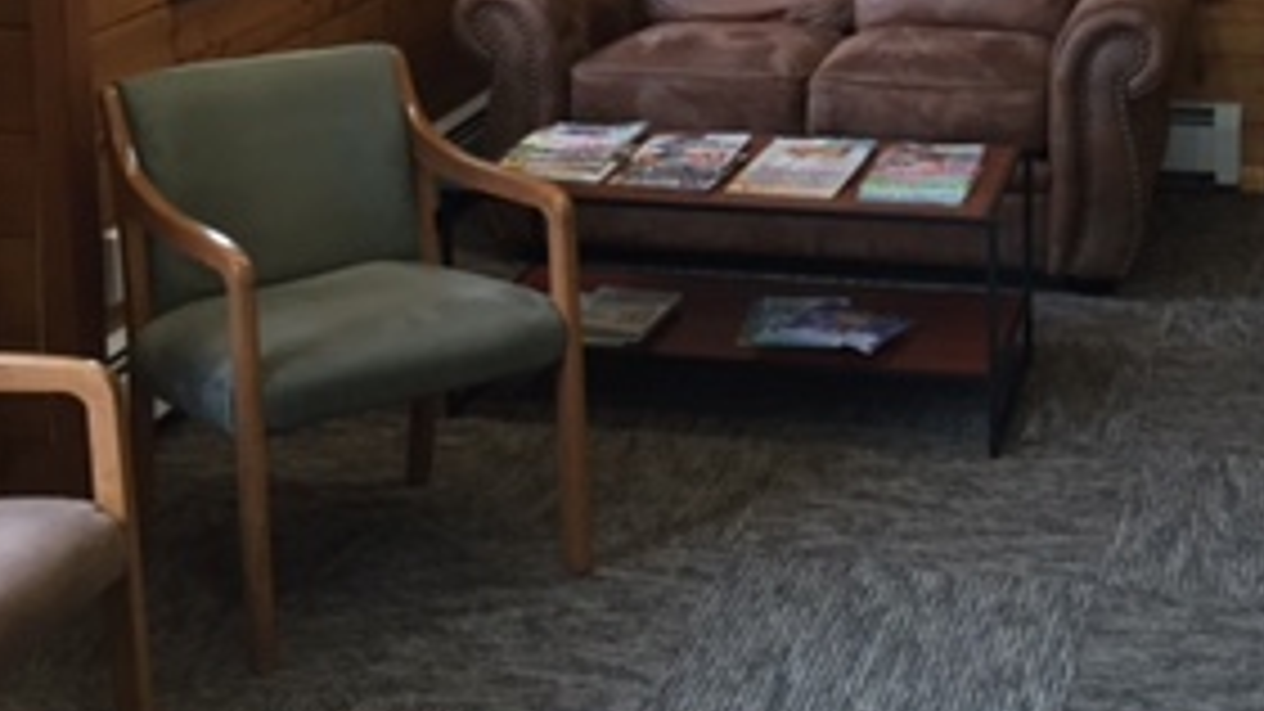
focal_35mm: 72
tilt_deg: -9.1
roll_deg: -0.3
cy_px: -86
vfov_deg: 16.2
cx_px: 837
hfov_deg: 29.2
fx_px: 2413
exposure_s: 1/30
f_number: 2.2
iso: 125
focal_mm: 4.15
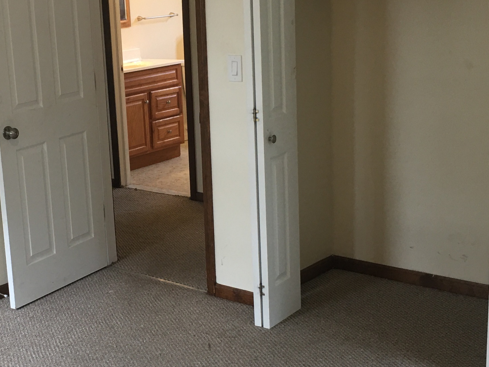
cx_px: 137
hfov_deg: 31.3
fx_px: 862
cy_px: 207
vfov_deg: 24.0
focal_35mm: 61
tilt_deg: -14.5
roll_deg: +3.6
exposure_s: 1/15
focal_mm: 4.15
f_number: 2.2
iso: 25
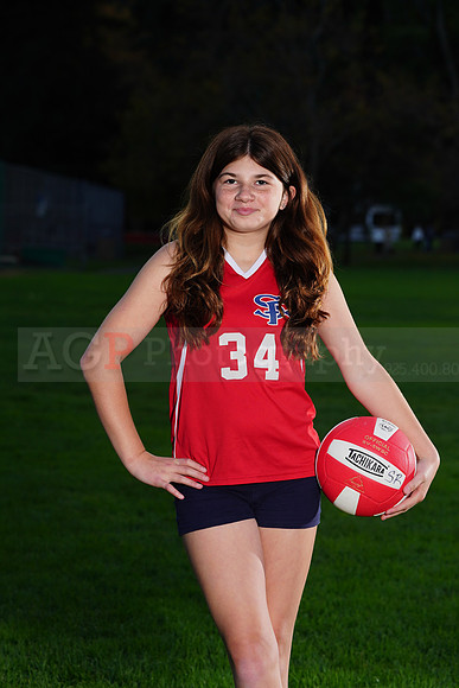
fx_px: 2867
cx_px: 230
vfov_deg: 13.7
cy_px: 344
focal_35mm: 150
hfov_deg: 9.2
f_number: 9
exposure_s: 1/250
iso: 200
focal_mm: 150
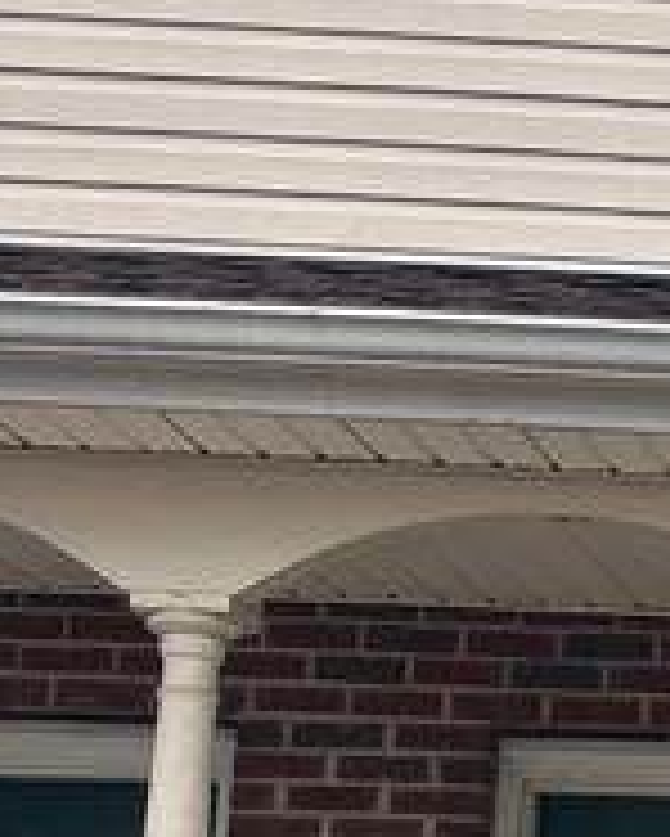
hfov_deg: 9.6
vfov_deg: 13.9
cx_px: 1772
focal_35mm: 136
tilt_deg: +10.0
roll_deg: -0.7
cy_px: 904
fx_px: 3368
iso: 80
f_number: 1.78
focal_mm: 6.76
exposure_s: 1/535
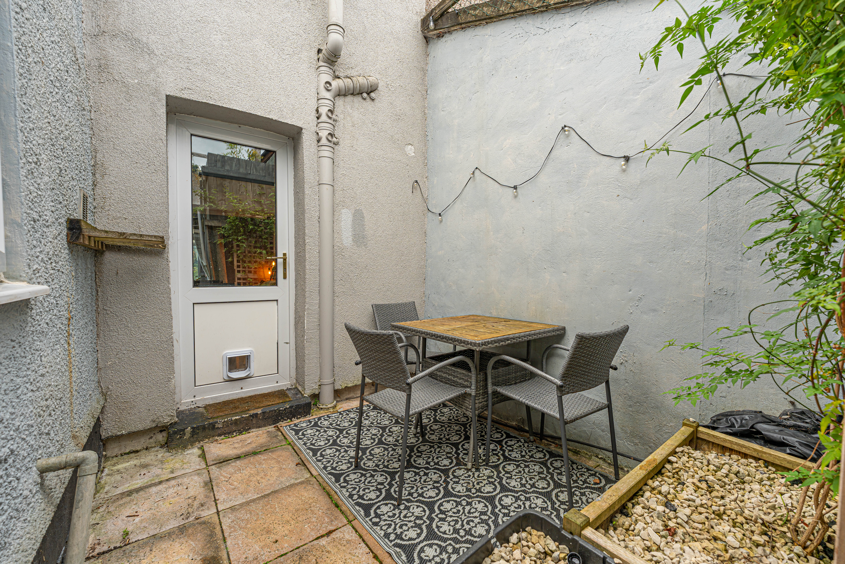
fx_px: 329
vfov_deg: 81.2
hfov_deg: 104.3
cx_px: 422
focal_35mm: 14
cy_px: 282
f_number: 6.3
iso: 125
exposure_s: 1/100
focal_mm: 14
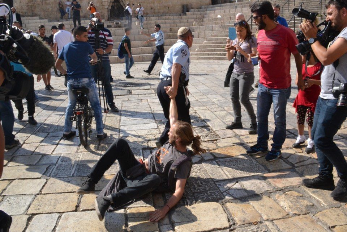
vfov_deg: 40.0
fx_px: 318
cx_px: 174
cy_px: 116
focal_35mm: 33
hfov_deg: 57.2
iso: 800
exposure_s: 1/200
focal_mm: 22
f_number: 20
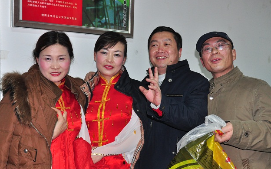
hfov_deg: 39.2
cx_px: 129
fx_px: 381
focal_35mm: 52
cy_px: 93
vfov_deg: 25.1
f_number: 2.8
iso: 800
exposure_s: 1/200
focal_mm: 31
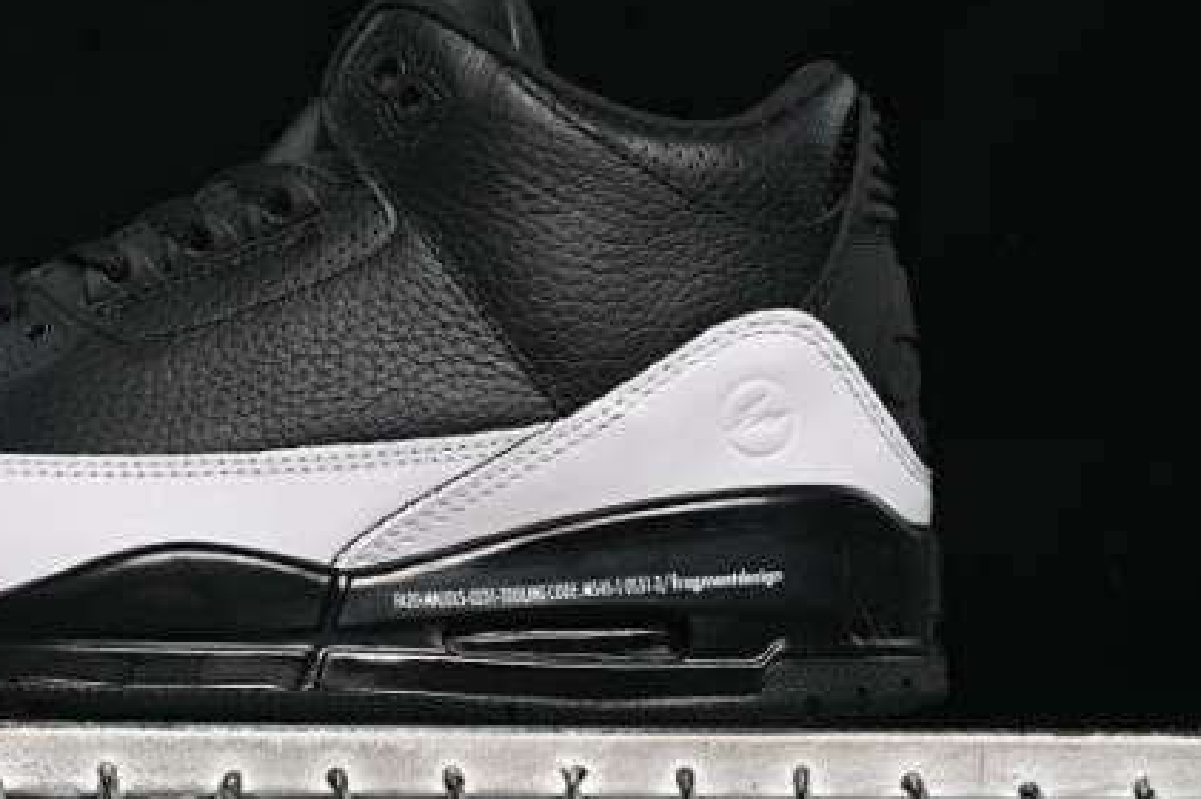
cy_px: 288
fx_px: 4333
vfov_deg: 10.5
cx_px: 228
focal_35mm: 130
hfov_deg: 15.7
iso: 160
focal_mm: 50
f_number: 6.3
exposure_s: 1/40
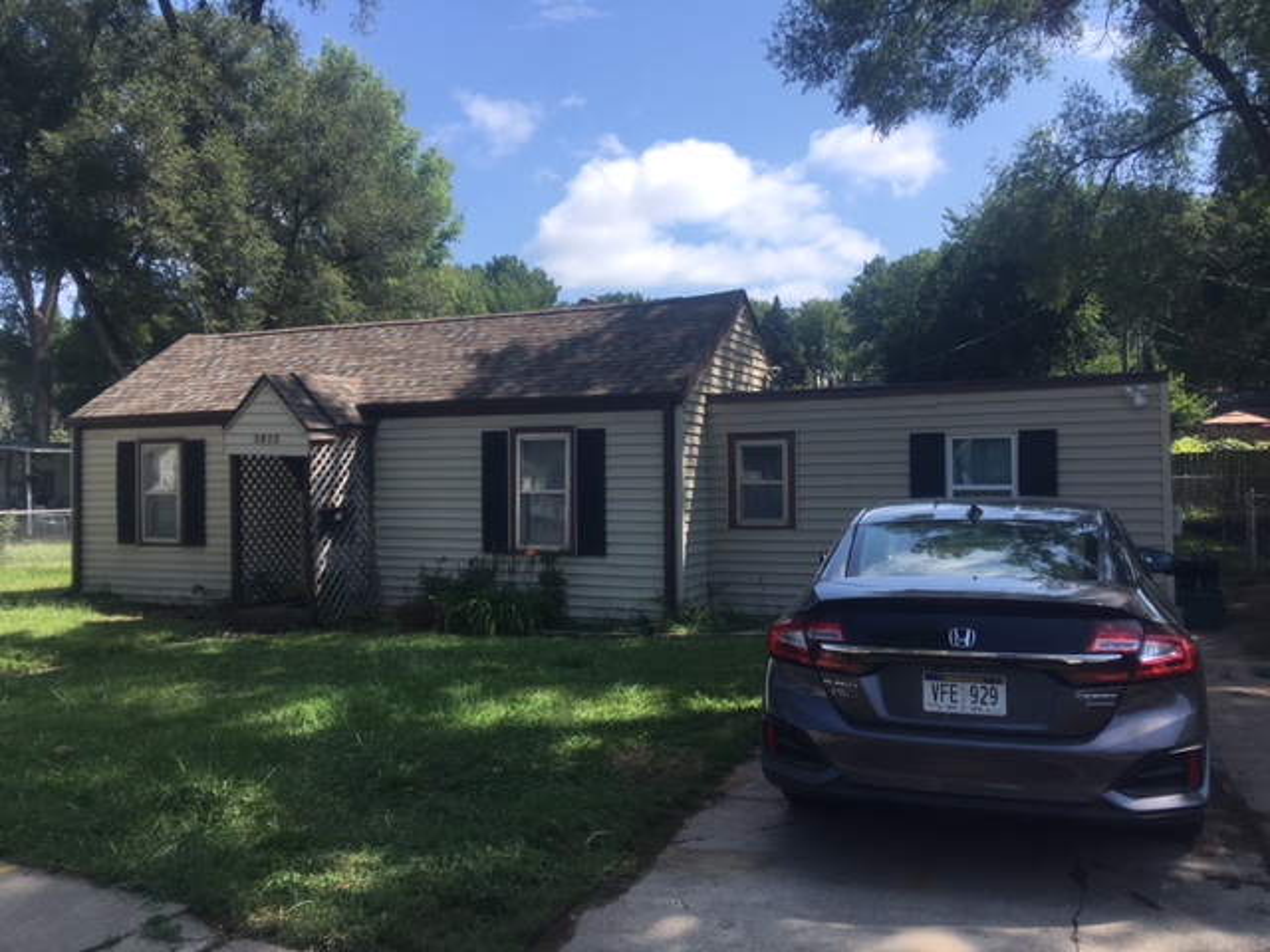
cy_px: 476
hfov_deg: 61.7
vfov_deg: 48.2
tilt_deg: +0.2
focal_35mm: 29
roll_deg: +0.4
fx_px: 1064
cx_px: 635
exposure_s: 1/1054
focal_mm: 4.15
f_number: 2.2
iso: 25
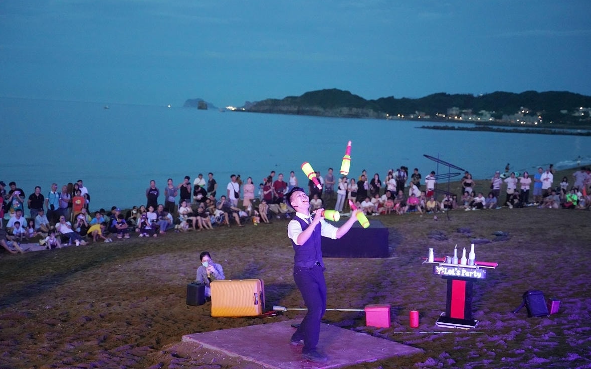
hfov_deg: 38.9
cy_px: 195
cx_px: 297
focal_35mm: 52
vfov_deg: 24.9
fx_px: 838
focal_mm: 50
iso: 6400
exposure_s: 1/160
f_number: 2.8
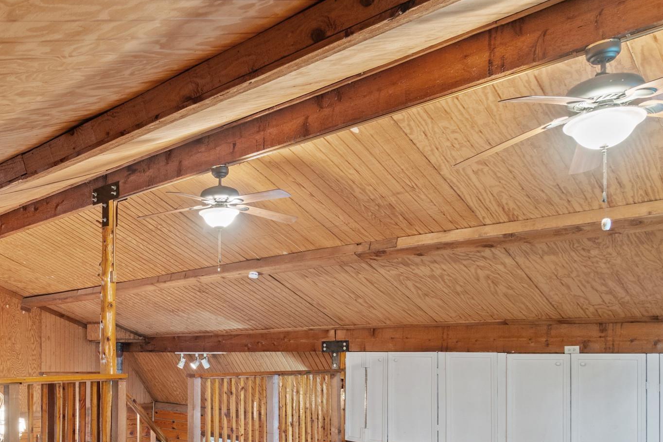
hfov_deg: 53.7
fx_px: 608
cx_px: 141
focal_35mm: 33
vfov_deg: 38.3
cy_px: 362
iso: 400
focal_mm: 12
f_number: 8
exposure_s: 3.2
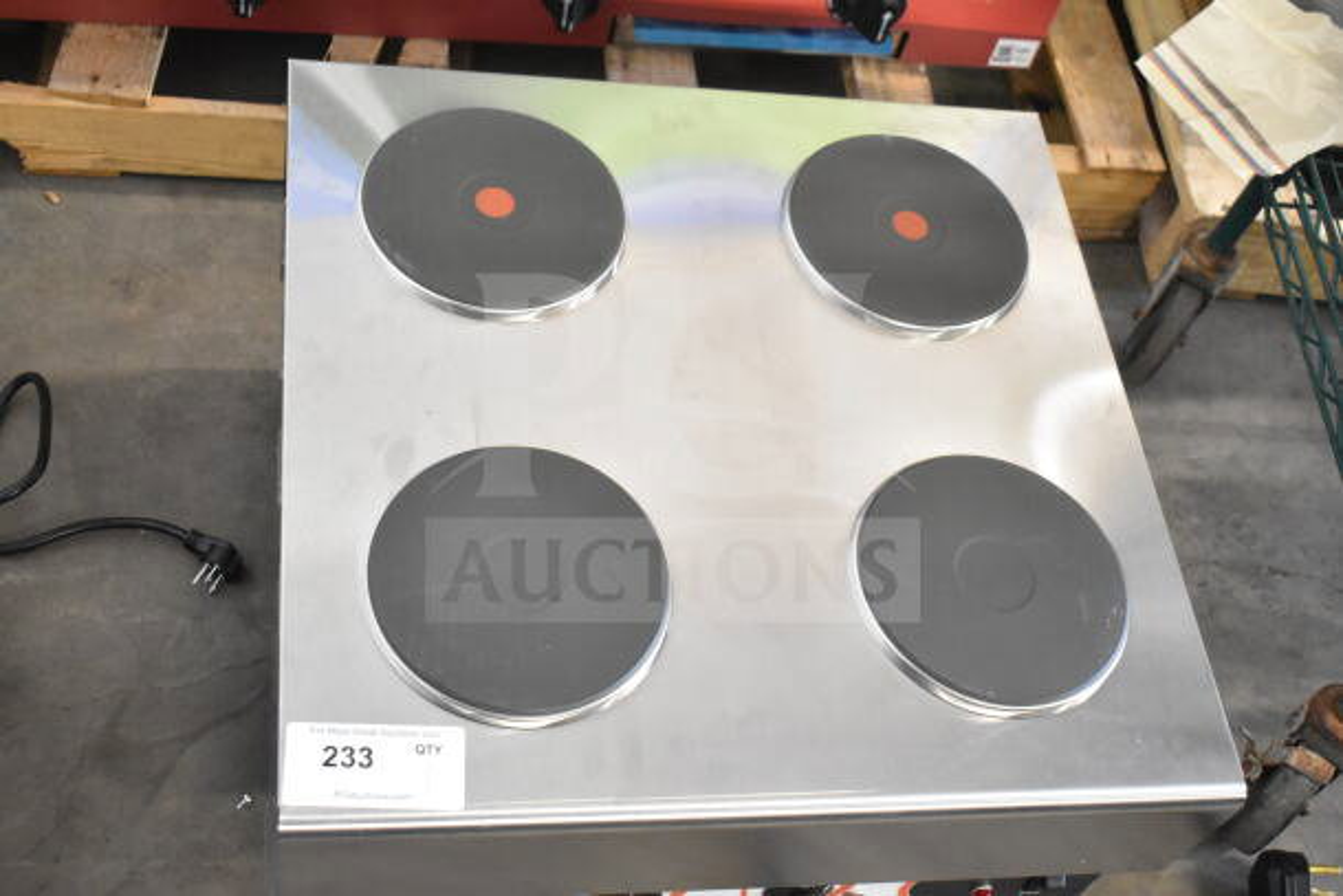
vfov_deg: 29.9
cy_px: 448
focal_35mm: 45
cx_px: 672
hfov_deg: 43.6
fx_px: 1679
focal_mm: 30
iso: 4500
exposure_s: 1/50
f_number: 4.2
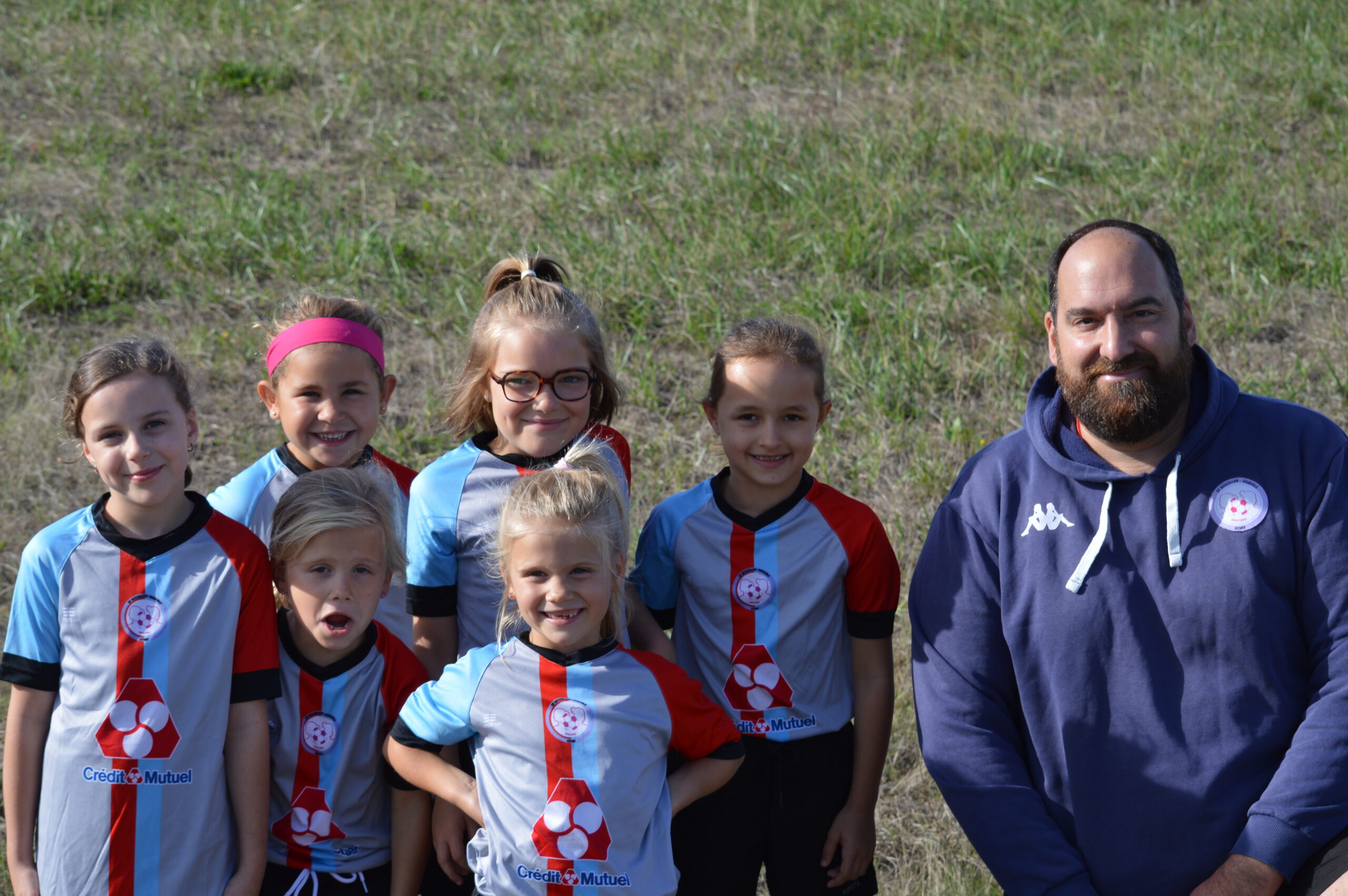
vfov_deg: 15.7
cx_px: 674
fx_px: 3255
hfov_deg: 23.4
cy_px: 448
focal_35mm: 87
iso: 100
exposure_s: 1/200
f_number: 7.1
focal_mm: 58
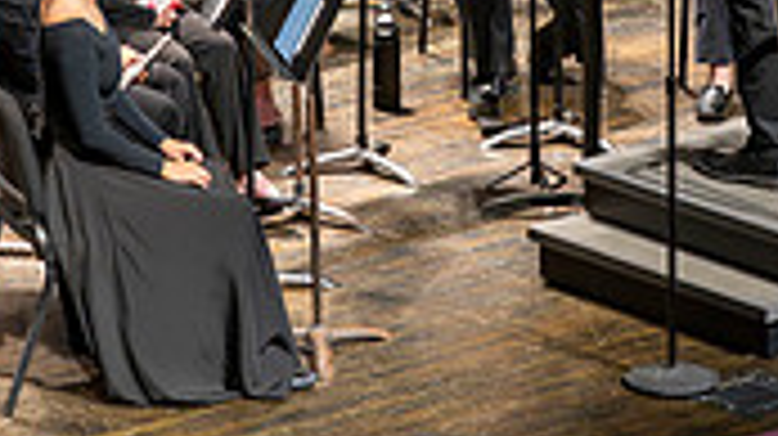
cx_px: 270
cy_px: -281
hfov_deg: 5.6
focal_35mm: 387
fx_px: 7977
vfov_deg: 3.1
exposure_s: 1/640
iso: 8000
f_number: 2.8
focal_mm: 110
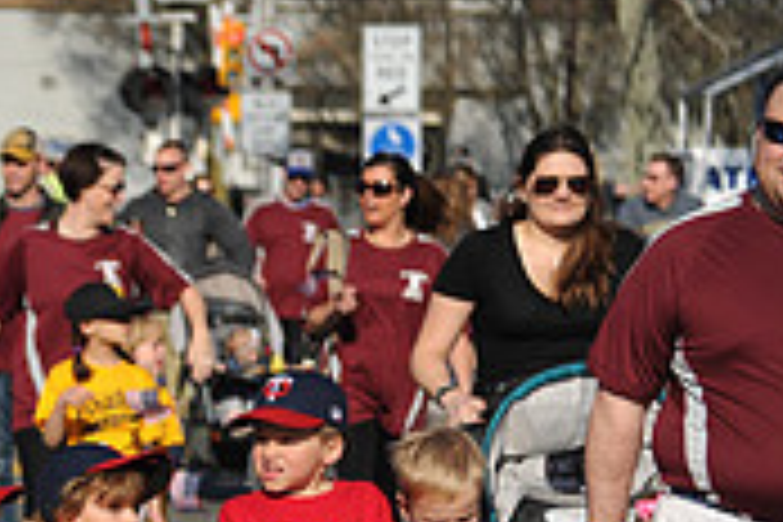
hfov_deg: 8.6
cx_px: -441
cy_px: 729
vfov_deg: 5.8
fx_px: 5067
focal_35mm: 233
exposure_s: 1/8000
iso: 400
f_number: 2.8
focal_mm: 70
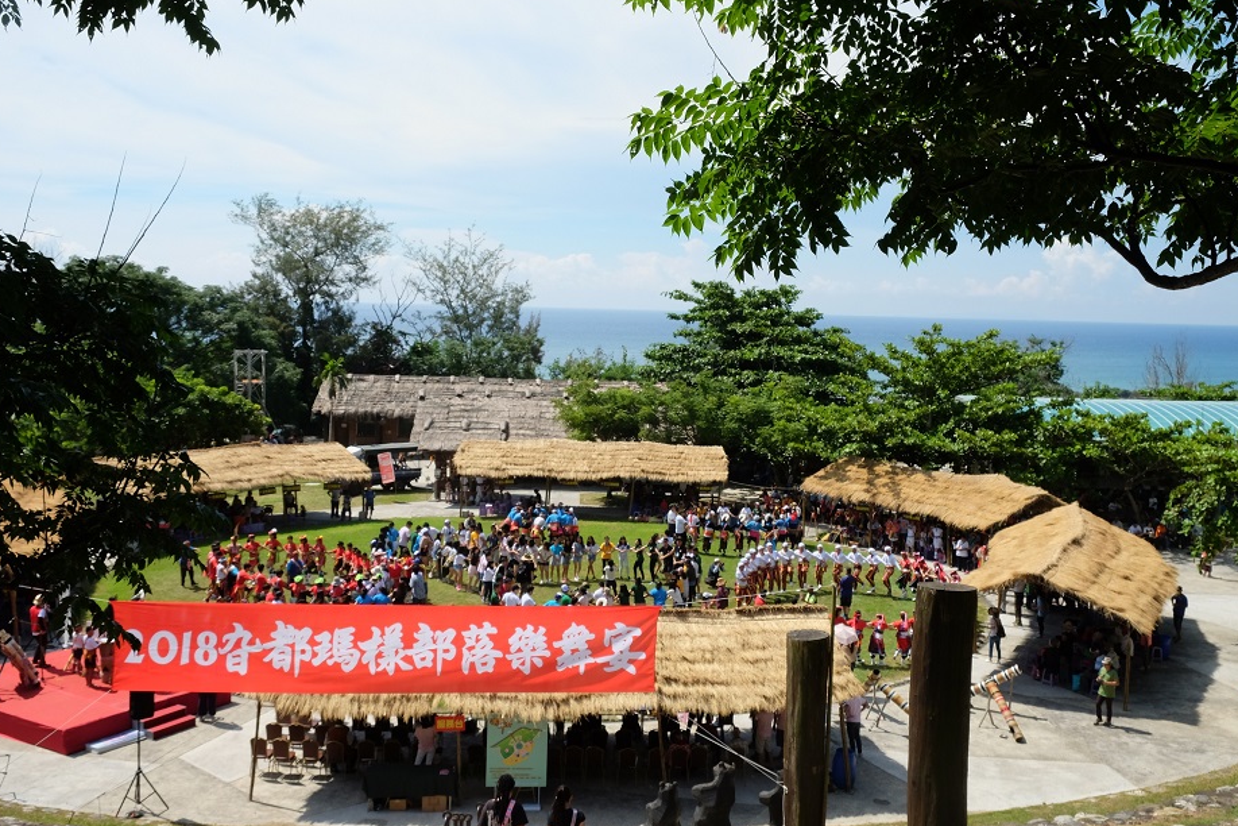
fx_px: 1272
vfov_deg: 35.9
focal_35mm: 37
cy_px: 403
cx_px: 634
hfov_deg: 51.9
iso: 400
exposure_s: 1/350
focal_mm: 23.3
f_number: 10
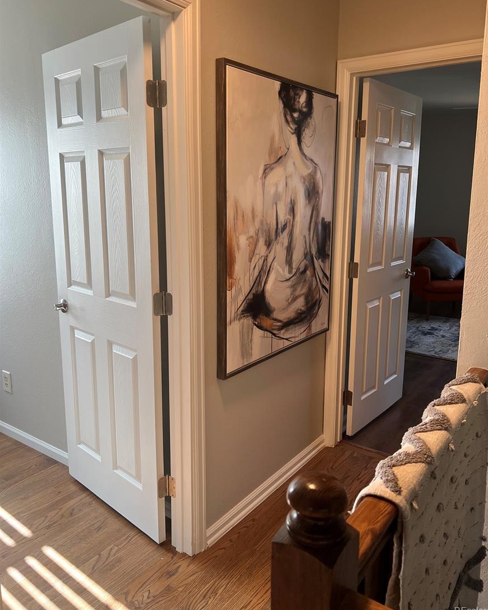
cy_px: 281
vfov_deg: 62.1
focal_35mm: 28
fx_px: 506
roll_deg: -2.0
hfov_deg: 51.5
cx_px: 252
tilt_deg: -9.2
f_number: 1.5
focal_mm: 5.7
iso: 80
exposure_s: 1/120
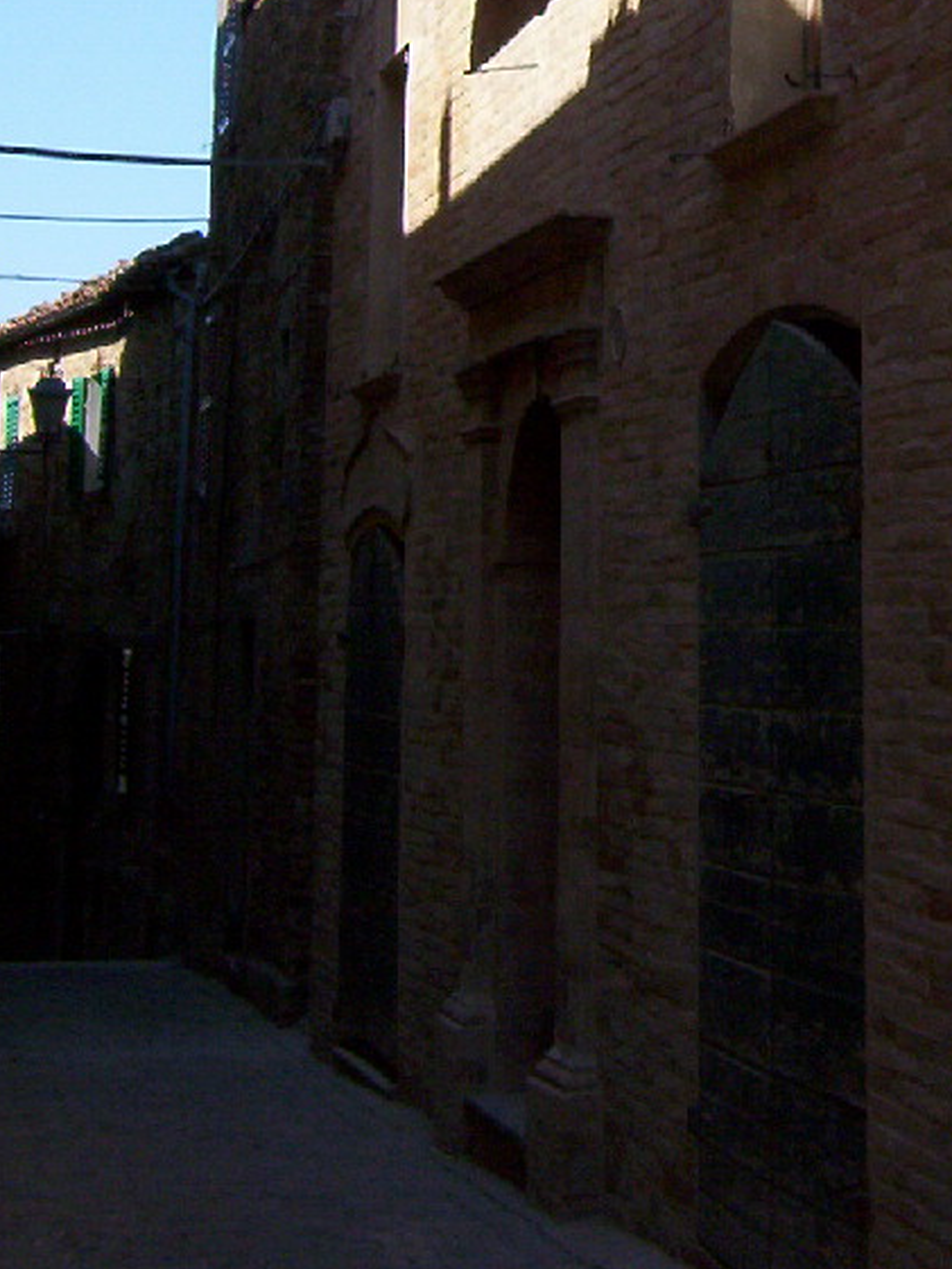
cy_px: -32
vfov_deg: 24.4
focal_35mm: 76
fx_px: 2786
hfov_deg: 19.0
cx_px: 909
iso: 100
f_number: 5.24
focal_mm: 5.54
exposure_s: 1/507
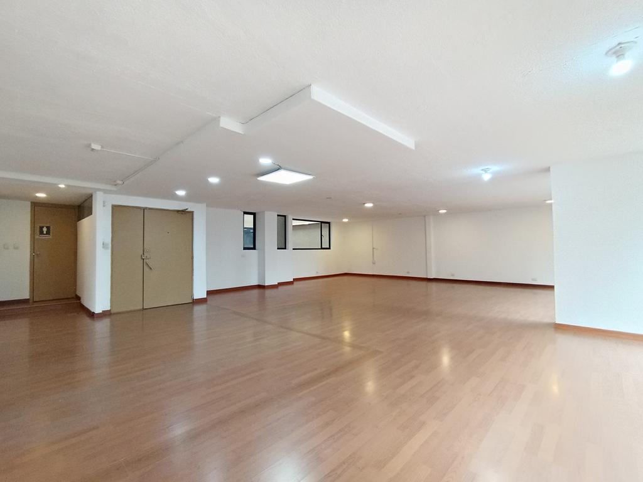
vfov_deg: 78.1
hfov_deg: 94.5
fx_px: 297
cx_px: 322
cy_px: 241
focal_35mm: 16
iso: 179
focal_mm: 1.65
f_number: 2.2
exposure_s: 1/40
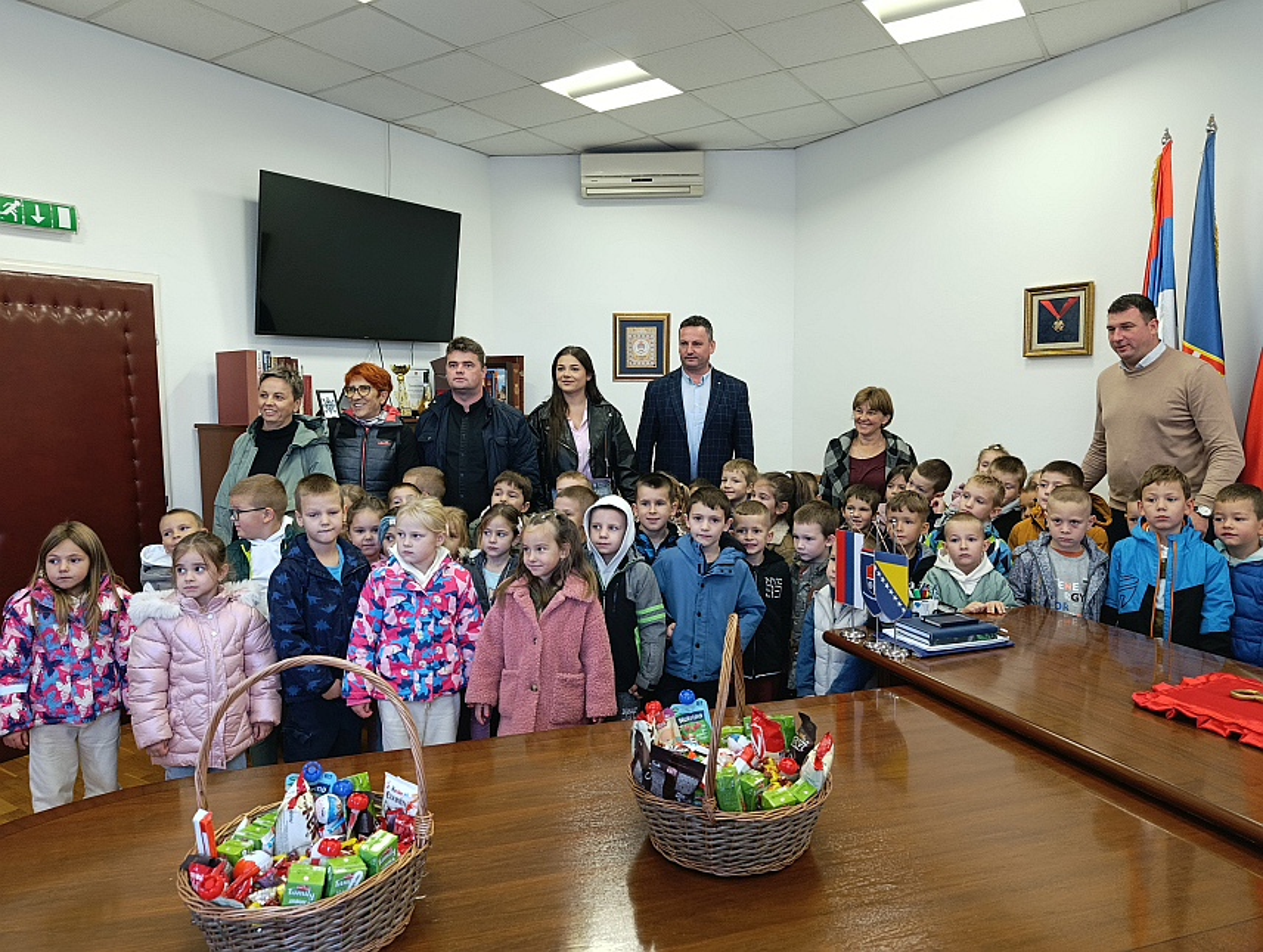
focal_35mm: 23
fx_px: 841
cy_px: 476
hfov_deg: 73.8
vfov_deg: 59.0
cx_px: 632
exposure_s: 1/50
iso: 941
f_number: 1.65
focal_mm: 6.11
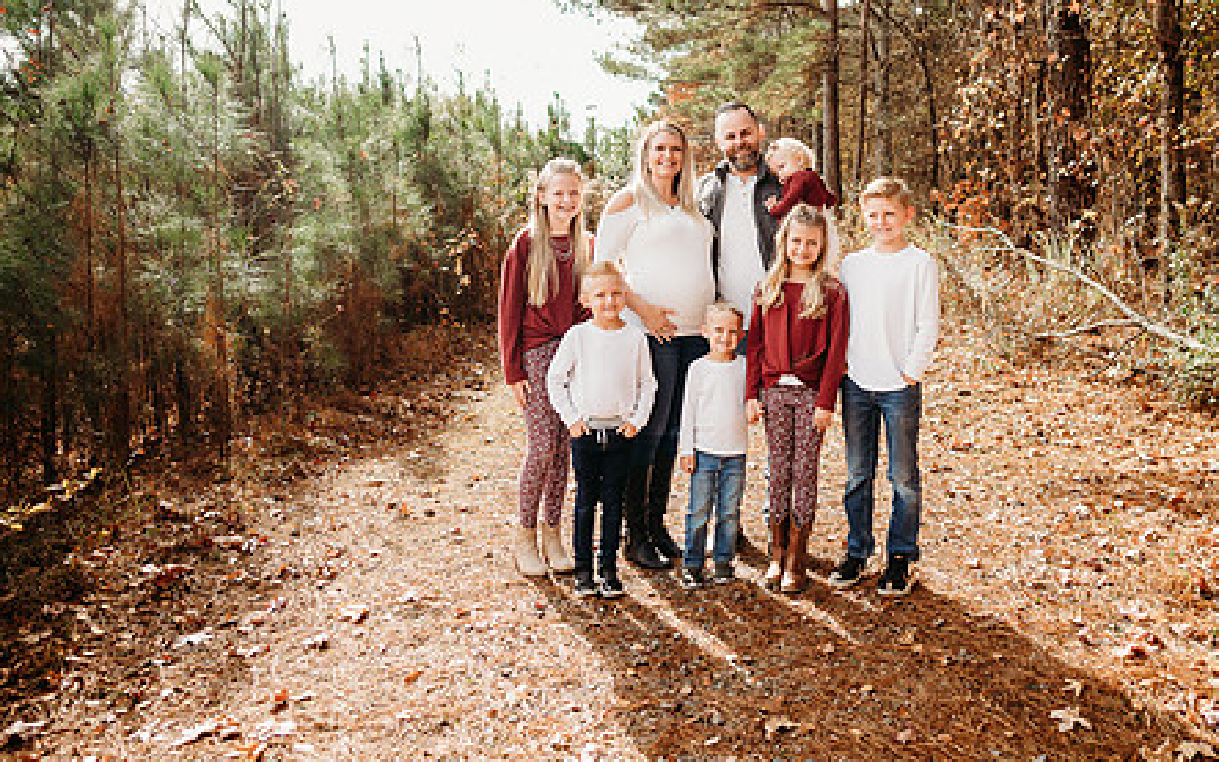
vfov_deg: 38.9
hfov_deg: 59.2
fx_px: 1063
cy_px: 249
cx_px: 721
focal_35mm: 32
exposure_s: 1/640
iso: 100
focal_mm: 24
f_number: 2.8
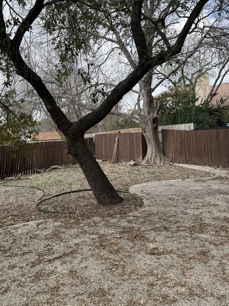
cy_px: 126
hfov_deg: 48.1
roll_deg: +0.7
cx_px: 100
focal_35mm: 29
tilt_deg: +2.9
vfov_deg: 61.3
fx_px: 256
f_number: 1.78
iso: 80
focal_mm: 6.76
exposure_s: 1/1812
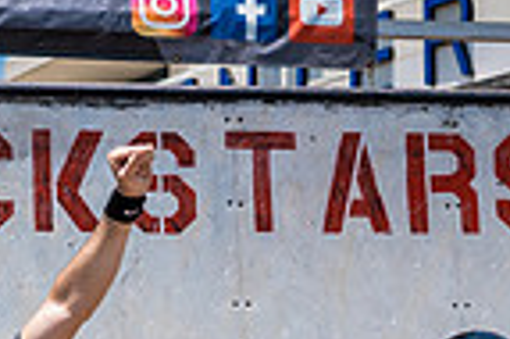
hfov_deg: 8.7
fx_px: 3311
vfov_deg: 5.8
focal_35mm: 234
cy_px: 607
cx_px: -78
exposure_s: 1/2000
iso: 500
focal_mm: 50
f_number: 6.3
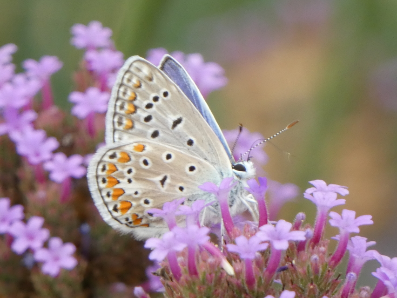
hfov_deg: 3.4
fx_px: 6699
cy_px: 149
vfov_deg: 2.5
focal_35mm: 584
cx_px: 198
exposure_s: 1/100
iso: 320
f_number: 5.6
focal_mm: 104.7
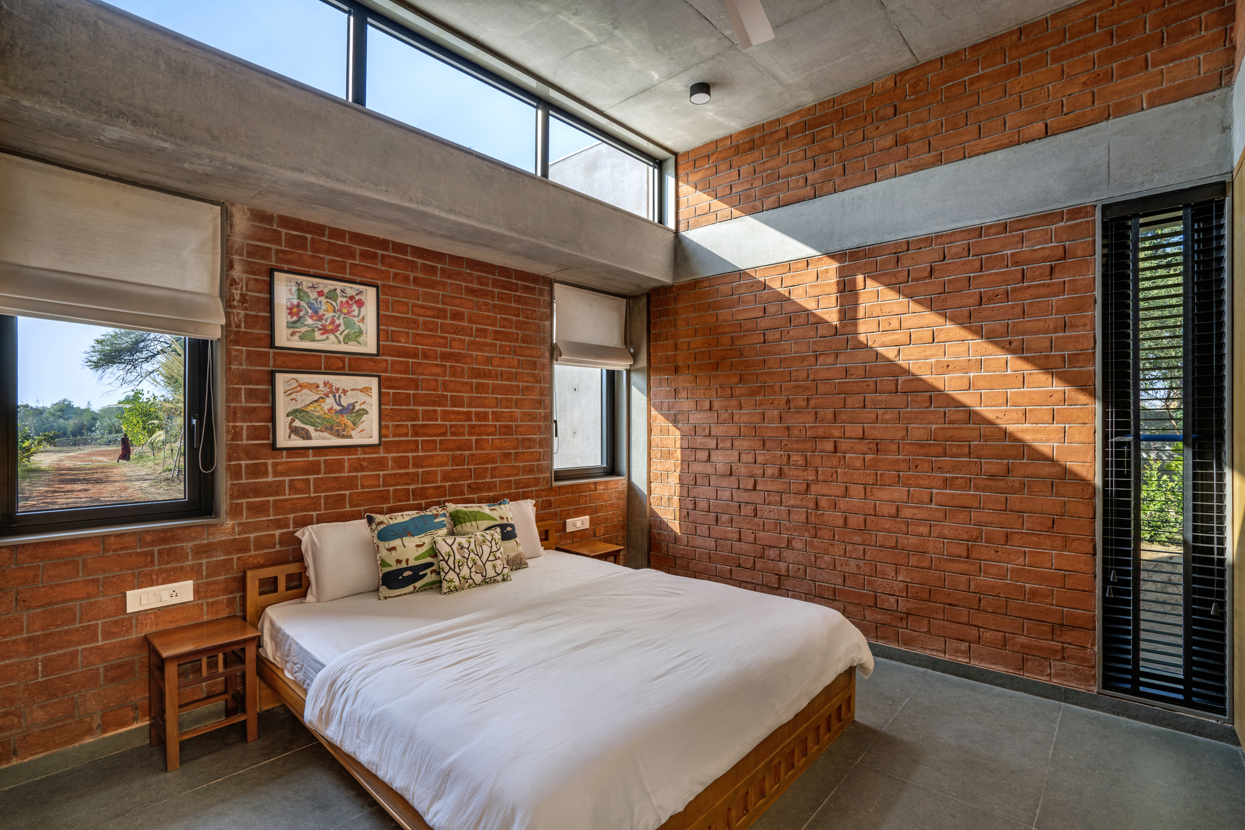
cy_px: 415
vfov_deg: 73.7
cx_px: 622
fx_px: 553
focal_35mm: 16
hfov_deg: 96.7
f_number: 9
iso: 100
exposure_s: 1/30
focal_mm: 16
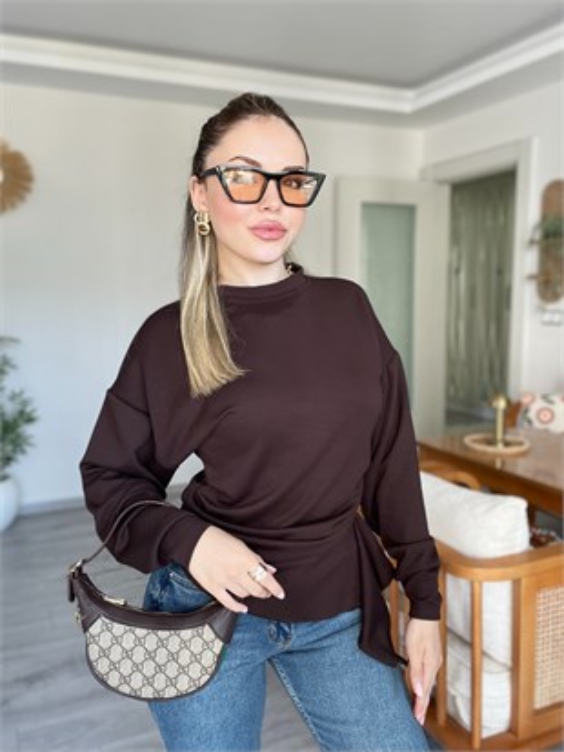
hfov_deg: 46.8
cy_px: 376
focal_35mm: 30
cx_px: 282
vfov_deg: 59.9
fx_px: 651
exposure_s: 1/90
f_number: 2.2
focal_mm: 2.71
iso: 100
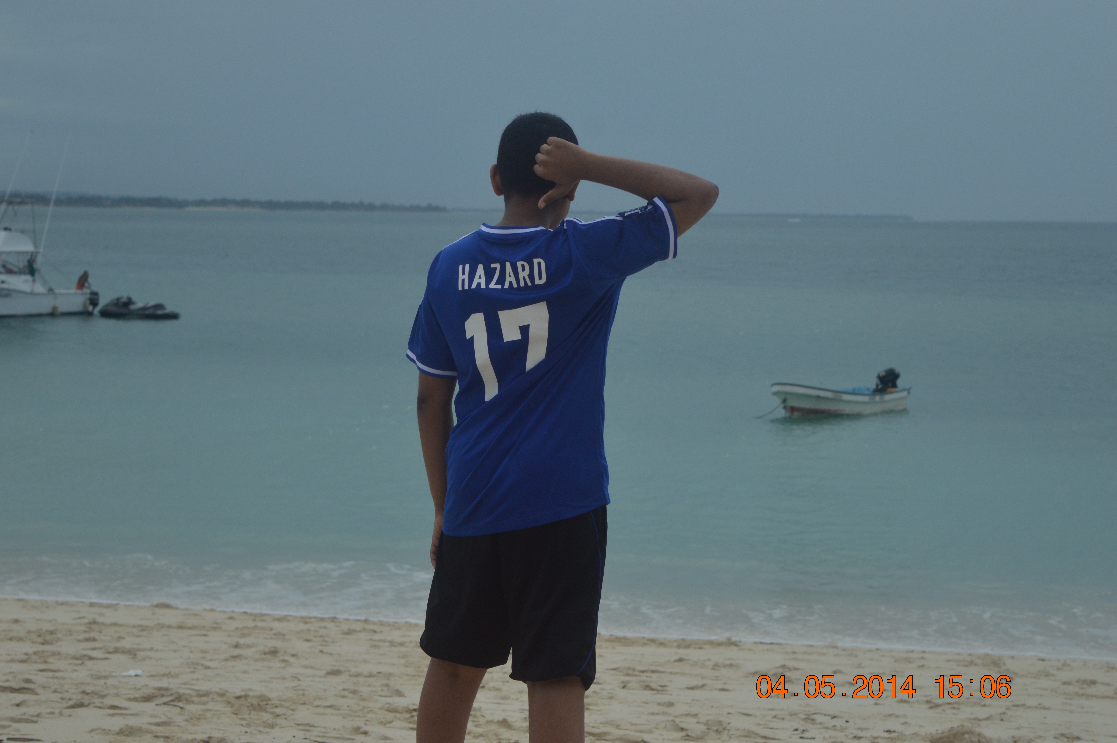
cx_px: 558
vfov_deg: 17.5
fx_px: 2418
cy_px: 372
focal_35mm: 78
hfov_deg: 26.0
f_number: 5.6
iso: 400
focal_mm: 52
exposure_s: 1/4000
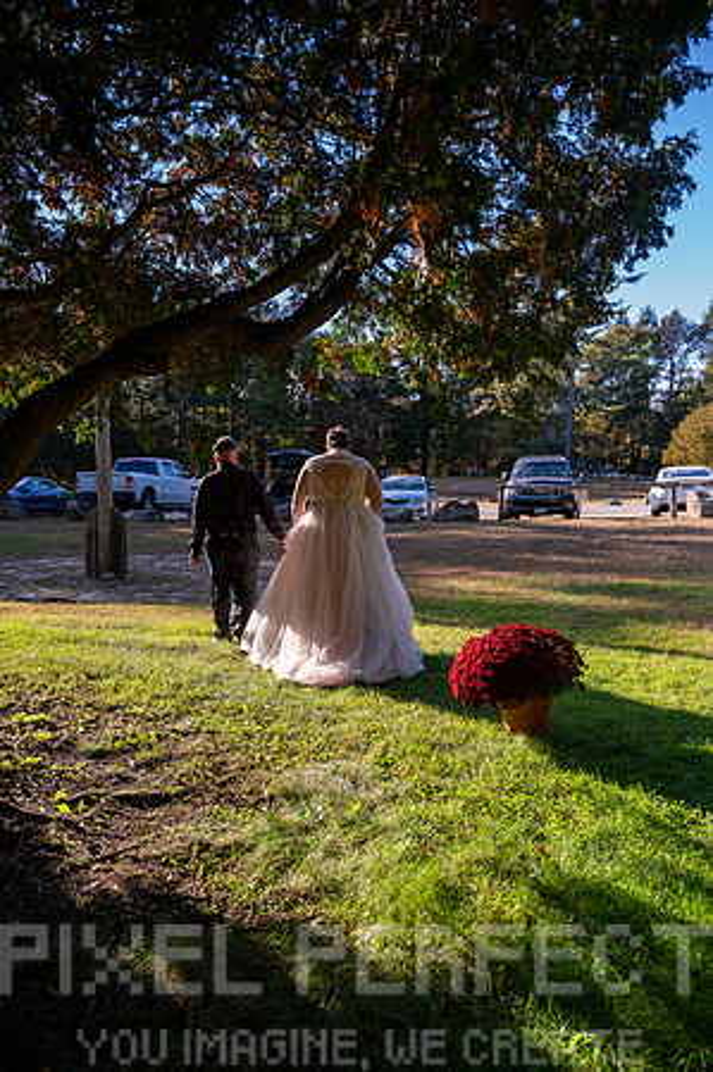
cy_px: 536
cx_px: 356
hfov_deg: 46.3
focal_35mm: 28
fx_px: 834
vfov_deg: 65.5
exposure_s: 1/8000
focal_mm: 28
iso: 3200
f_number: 4
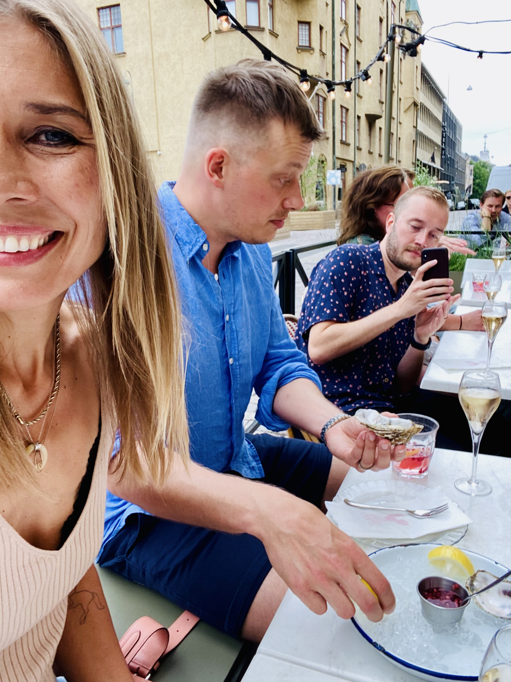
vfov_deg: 60.0
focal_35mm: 30
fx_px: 590
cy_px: 341
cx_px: 256
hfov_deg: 46.8
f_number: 2.2
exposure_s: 1/100
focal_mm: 2.71
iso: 64
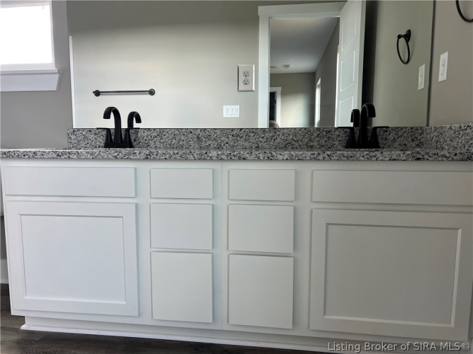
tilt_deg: -5.7
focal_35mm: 26
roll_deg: +0.3
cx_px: 236
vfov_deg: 53.0
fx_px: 355
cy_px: 177
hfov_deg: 67.3
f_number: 1.5
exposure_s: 1/121
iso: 80
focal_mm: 5.7
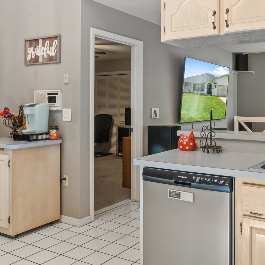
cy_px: 117
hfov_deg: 45.2
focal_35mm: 36
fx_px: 312
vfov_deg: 46.0
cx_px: 182
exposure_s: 1.3
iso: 320
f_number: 8
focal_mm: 12
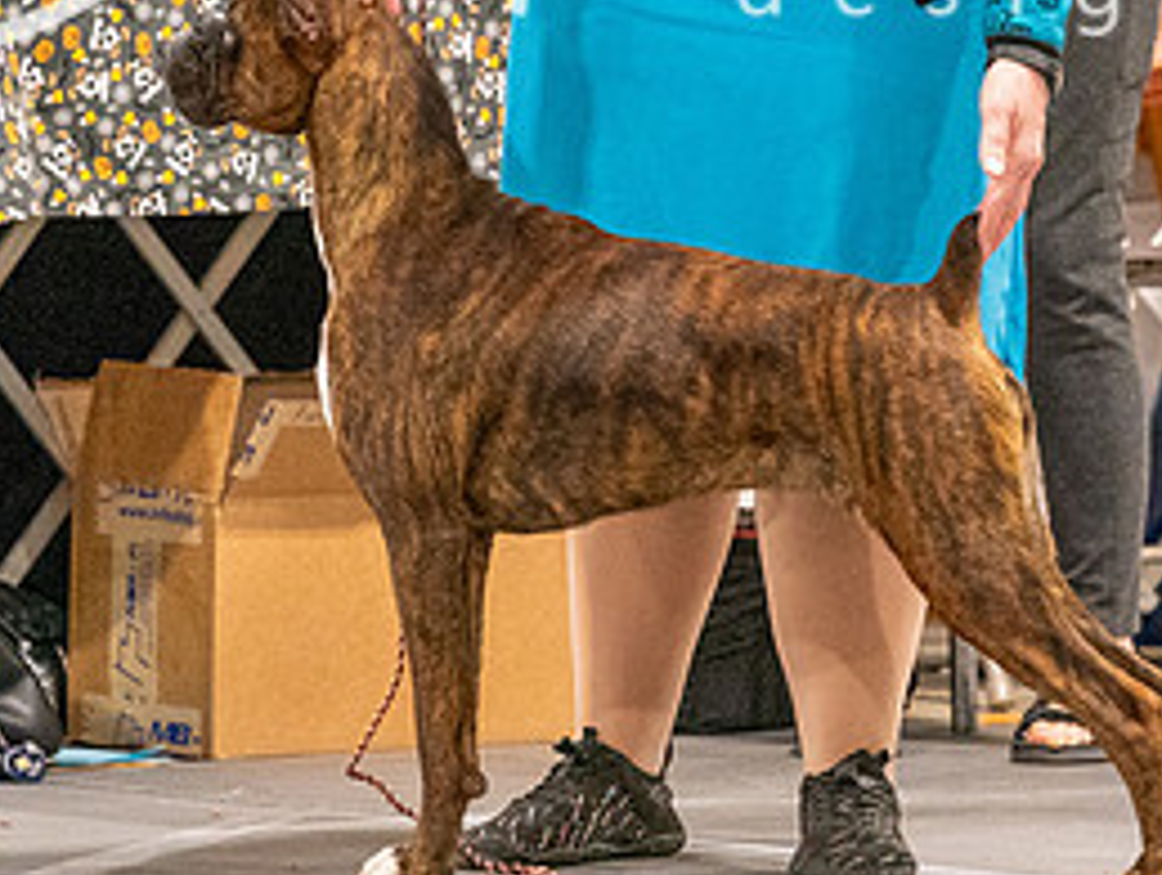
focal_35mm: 493
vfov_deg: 3.0
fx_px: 16572
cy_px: 148
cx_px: 568
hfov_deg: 4.0
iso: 6400
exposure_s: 1/250
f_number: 3.5
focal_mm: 197
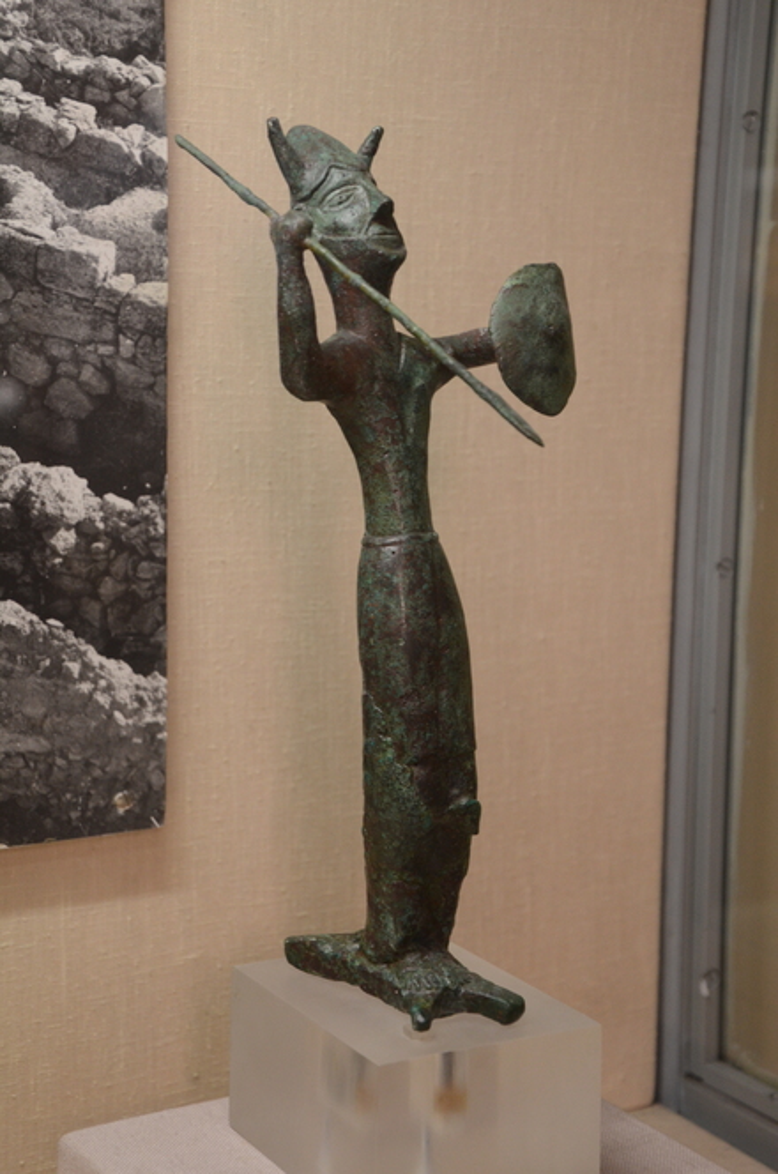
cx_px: 389
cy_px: 587
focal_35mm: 57
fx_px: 1855
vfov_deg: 35.1
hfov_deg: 23.7
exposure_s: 1/40
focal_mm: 38
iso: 1000
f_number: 4.5
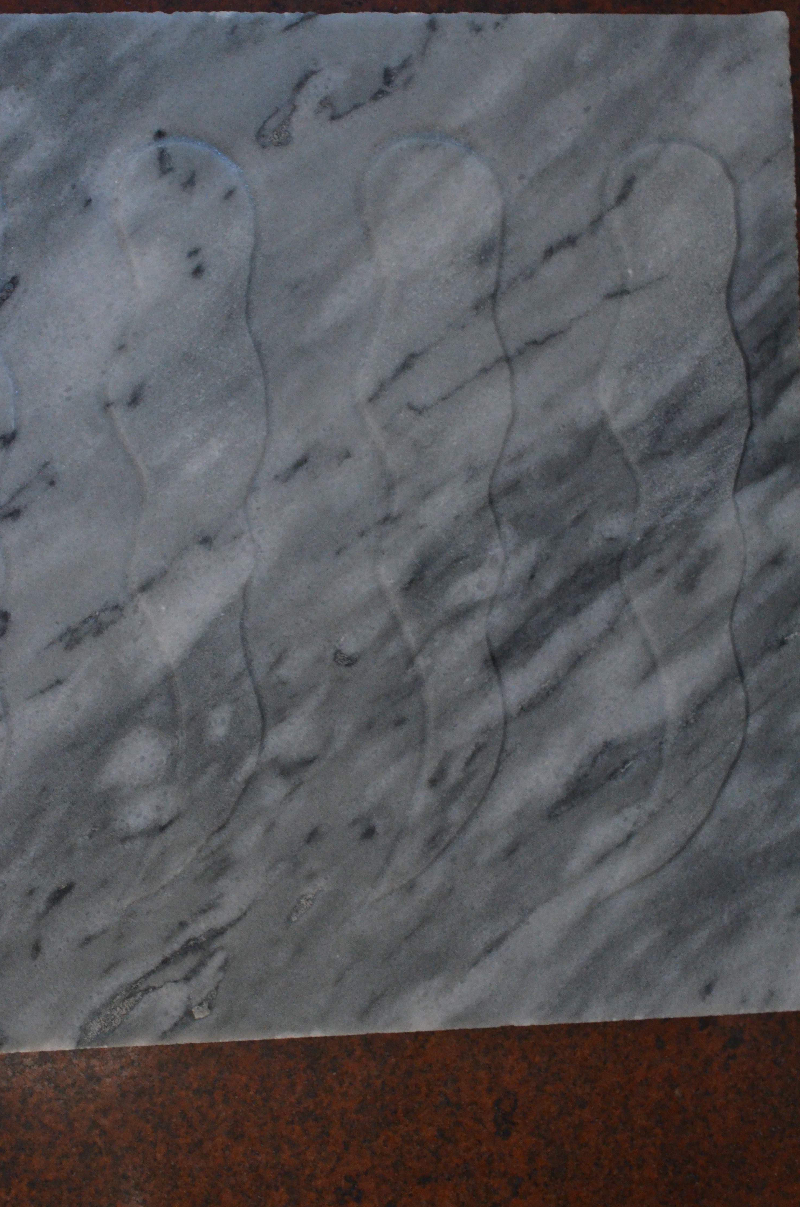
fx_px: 2210
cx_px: 377
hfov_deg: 20.5
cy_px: 564
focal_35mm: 66
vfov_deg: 30.6
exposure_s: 1/30
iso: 2500
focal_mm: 40
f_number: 5.3
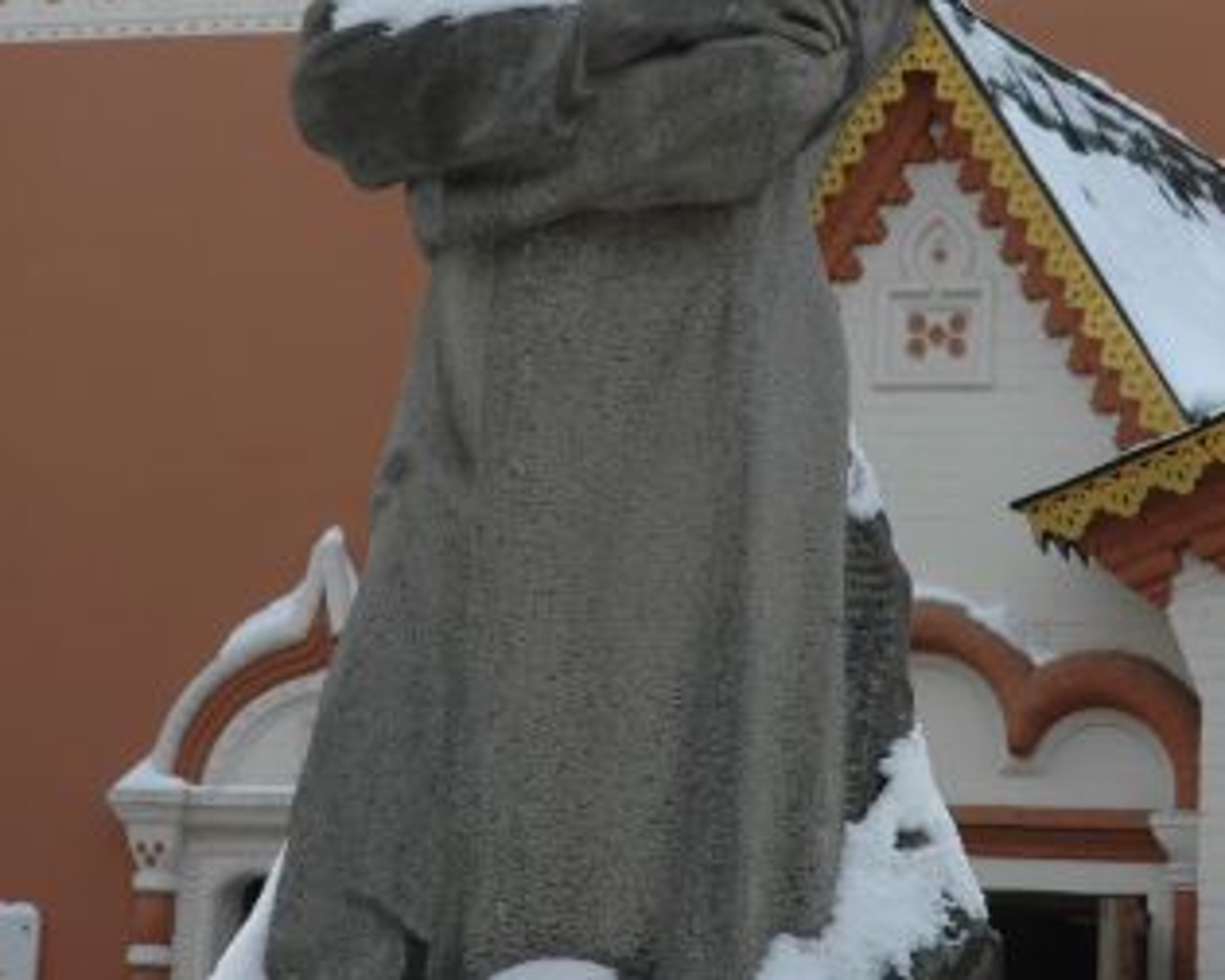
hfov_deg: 12.9
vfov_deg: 10.3
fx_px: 5438
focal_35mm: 150
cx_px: 616
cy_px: 121
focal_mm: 70
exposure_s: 1/100
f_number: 9
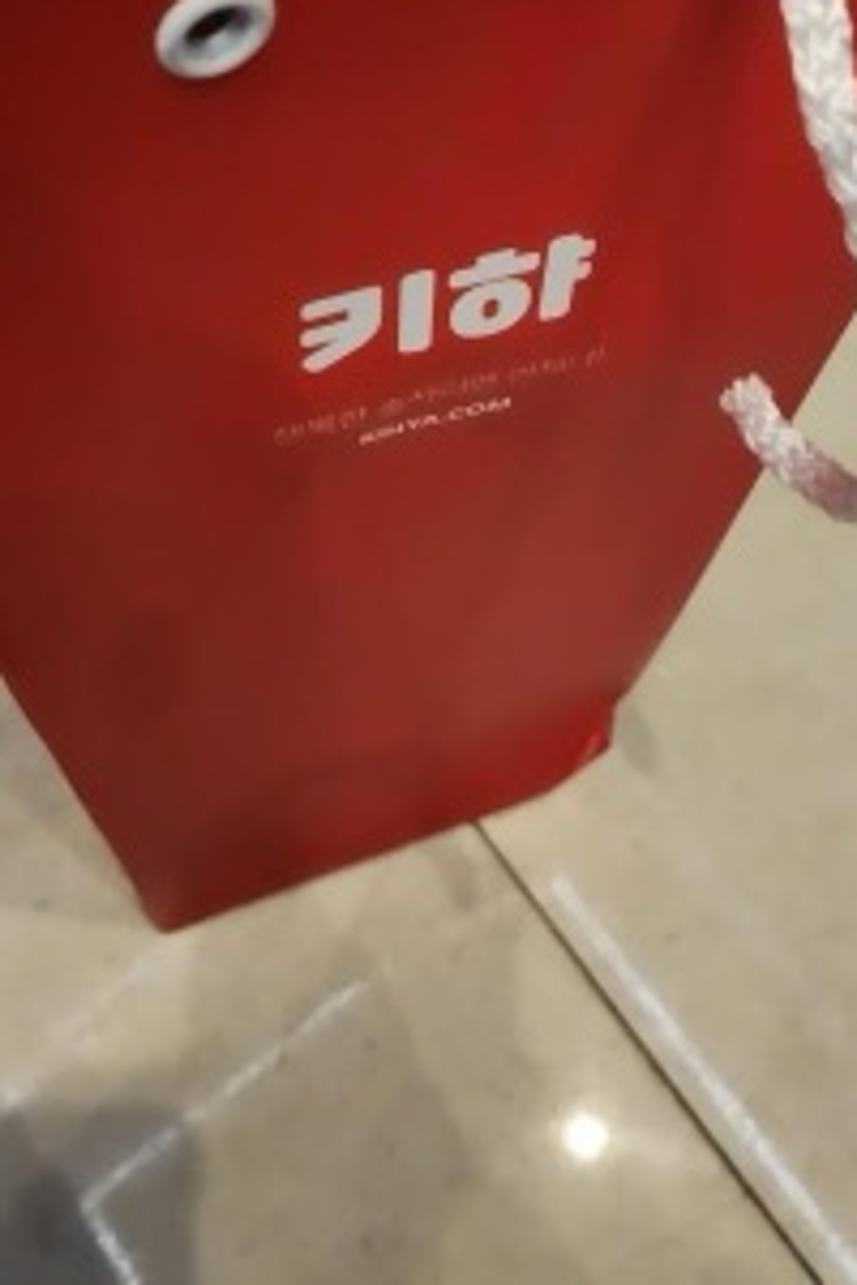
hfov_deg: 33.1
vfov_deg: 47.6
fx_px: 1428
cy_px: 420
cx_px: 566
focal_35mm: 40
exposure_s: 1/120
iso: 1000
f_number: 1.8
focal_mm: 5
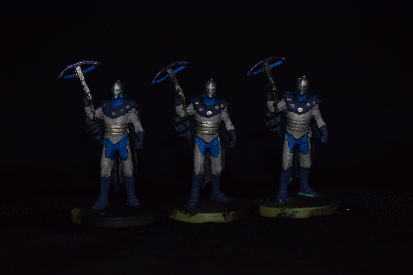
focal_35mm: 72
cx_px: 206
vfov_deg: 18.9
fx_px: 826
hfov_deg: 28.1
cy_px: 138
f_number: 5.3
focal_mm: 48
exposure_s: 1/30
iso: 200
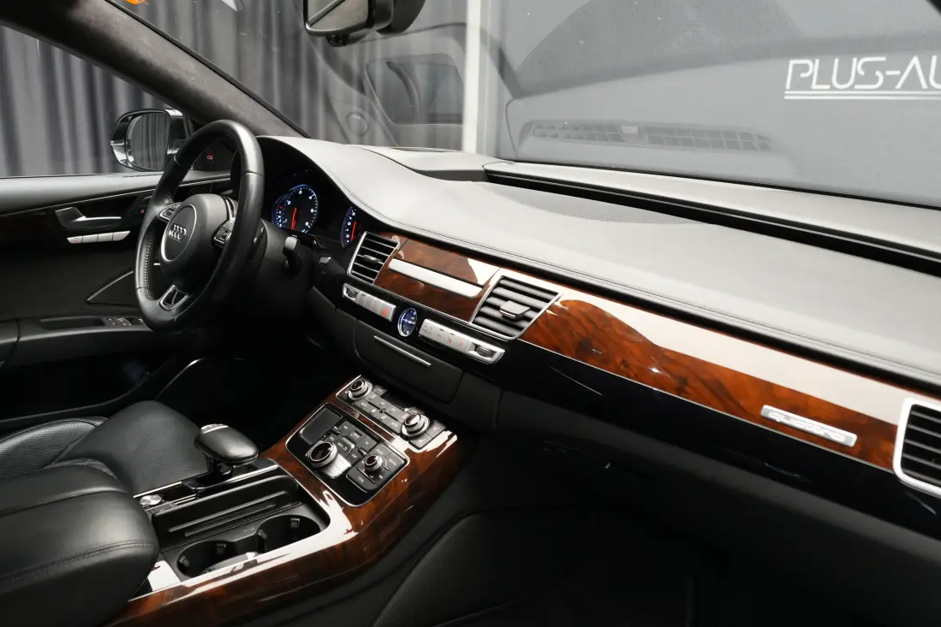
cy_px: 303
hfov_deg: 62.8
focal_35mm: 29
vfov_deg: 45.0
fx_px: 757
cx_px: 353
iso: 640
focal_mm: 13.1
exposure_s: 1/50
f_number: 2.8
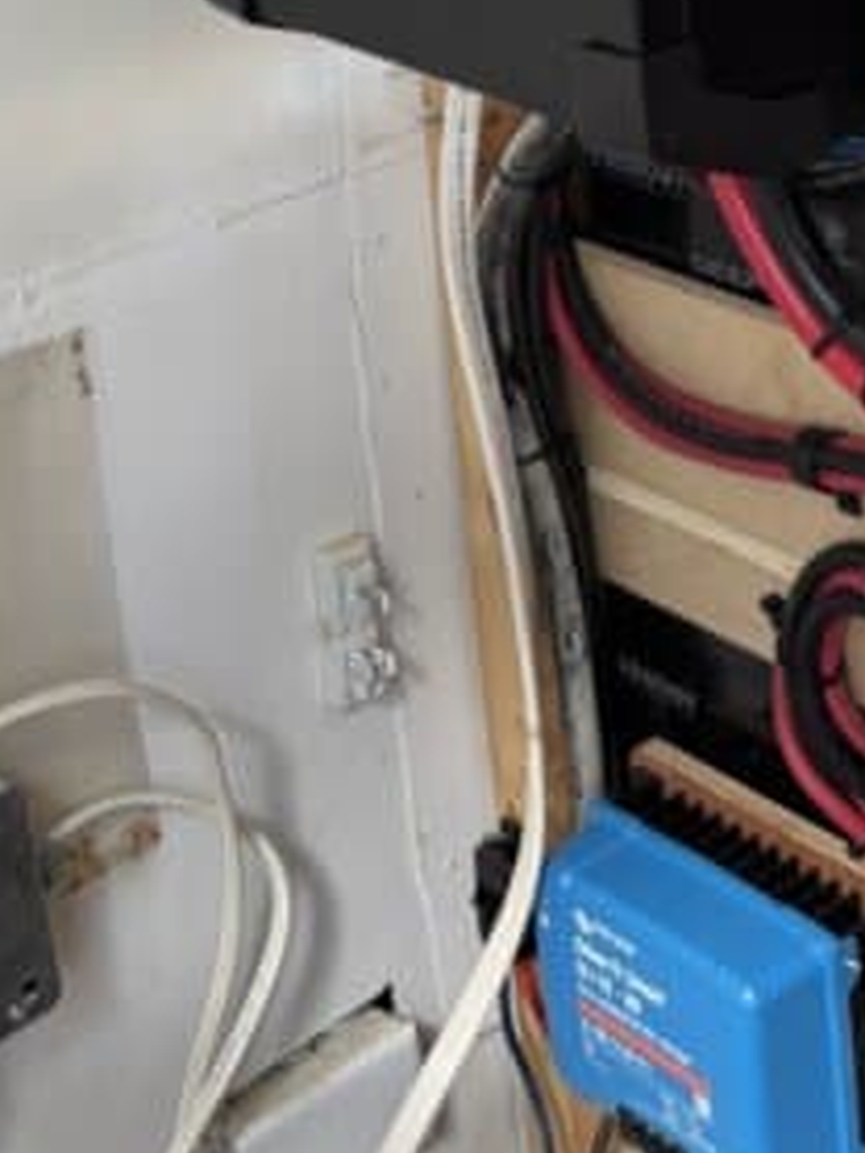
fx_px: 2497
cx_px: 699
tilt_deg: -12.6
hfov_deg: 19.4
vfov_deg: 24.2
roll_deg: +1.9
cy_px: -133
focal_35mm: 75
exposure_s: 1/115
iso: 125
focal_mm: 5.96
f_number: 1.6
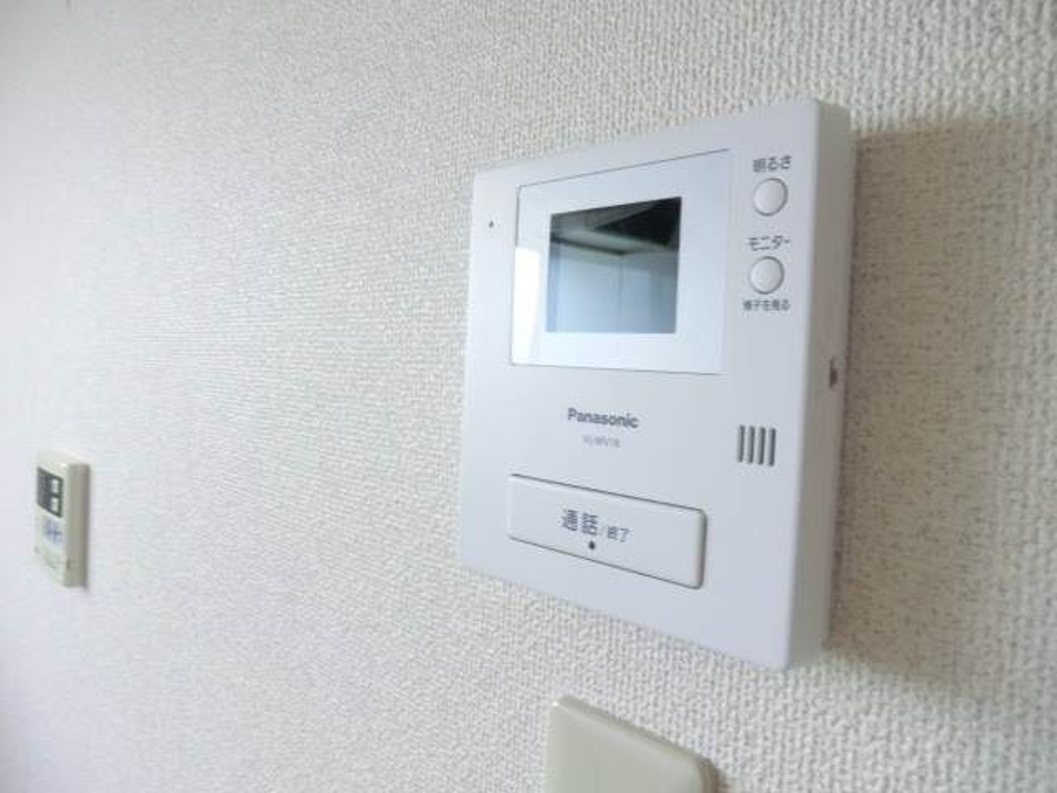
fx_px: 733
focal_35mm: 24
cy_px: 396
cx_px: 528
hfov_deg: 71.6
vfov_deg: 56.8
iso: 250
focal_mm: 4.3
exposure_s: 1/60
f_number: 3.2
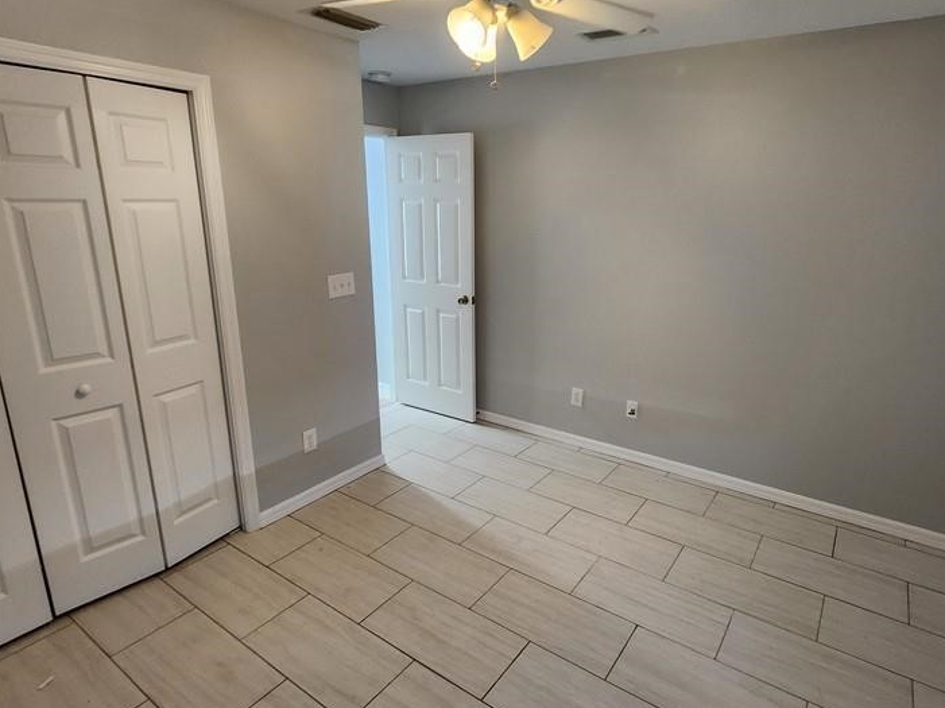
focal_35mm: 19
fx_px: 518
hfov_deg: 84.3
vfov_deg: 68.6
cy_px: 336
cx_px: 530
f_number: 2.2
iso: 320
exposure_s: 1/30
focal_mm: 1.74
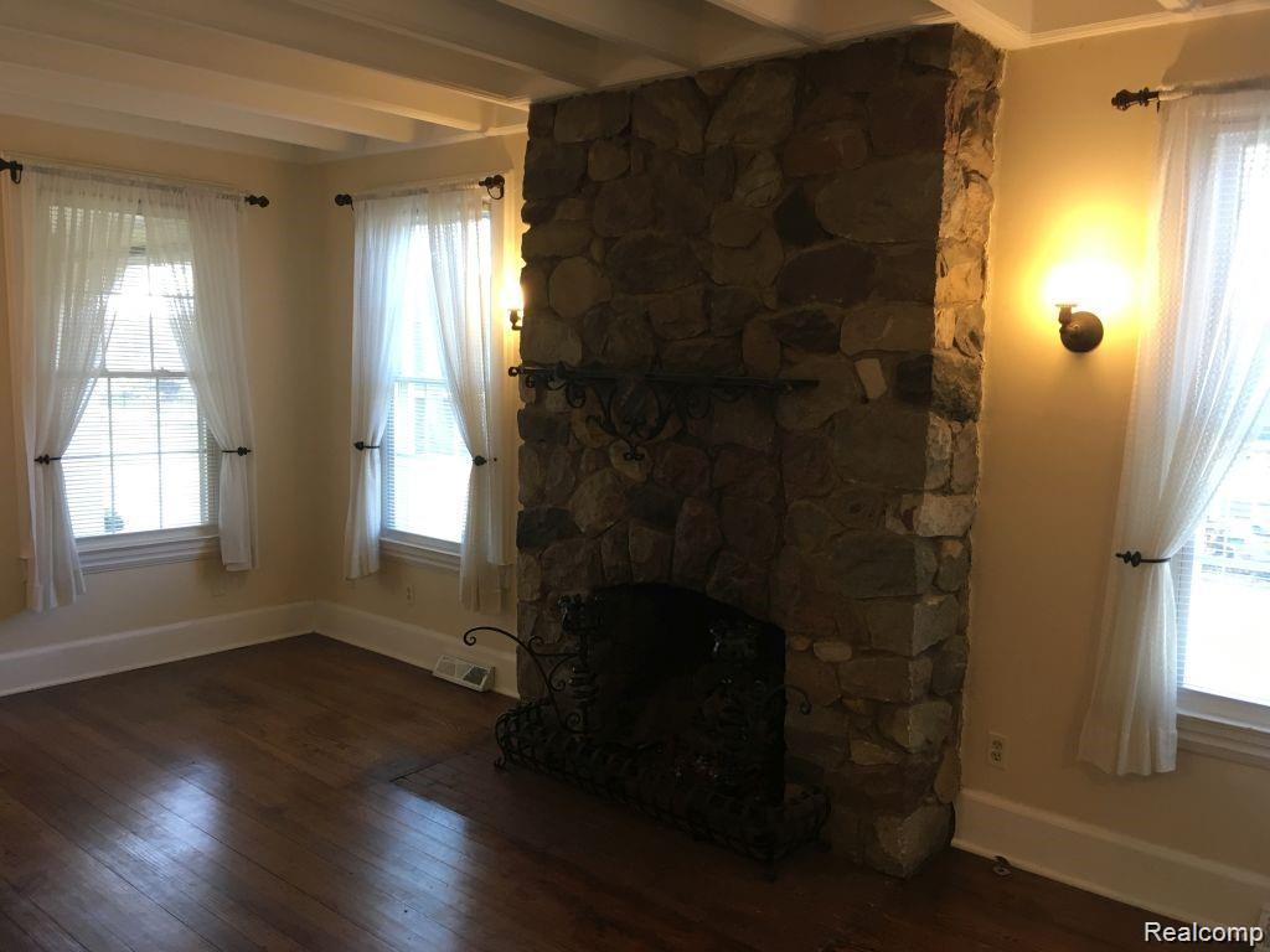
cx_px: 635
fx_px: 1064
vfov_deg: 48.2
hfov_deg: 61.7
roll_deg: -1.6
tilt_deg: -7.0
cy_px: 476
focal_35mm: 29
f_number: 2.2
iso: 80
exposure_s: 1/30
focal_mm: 4.15
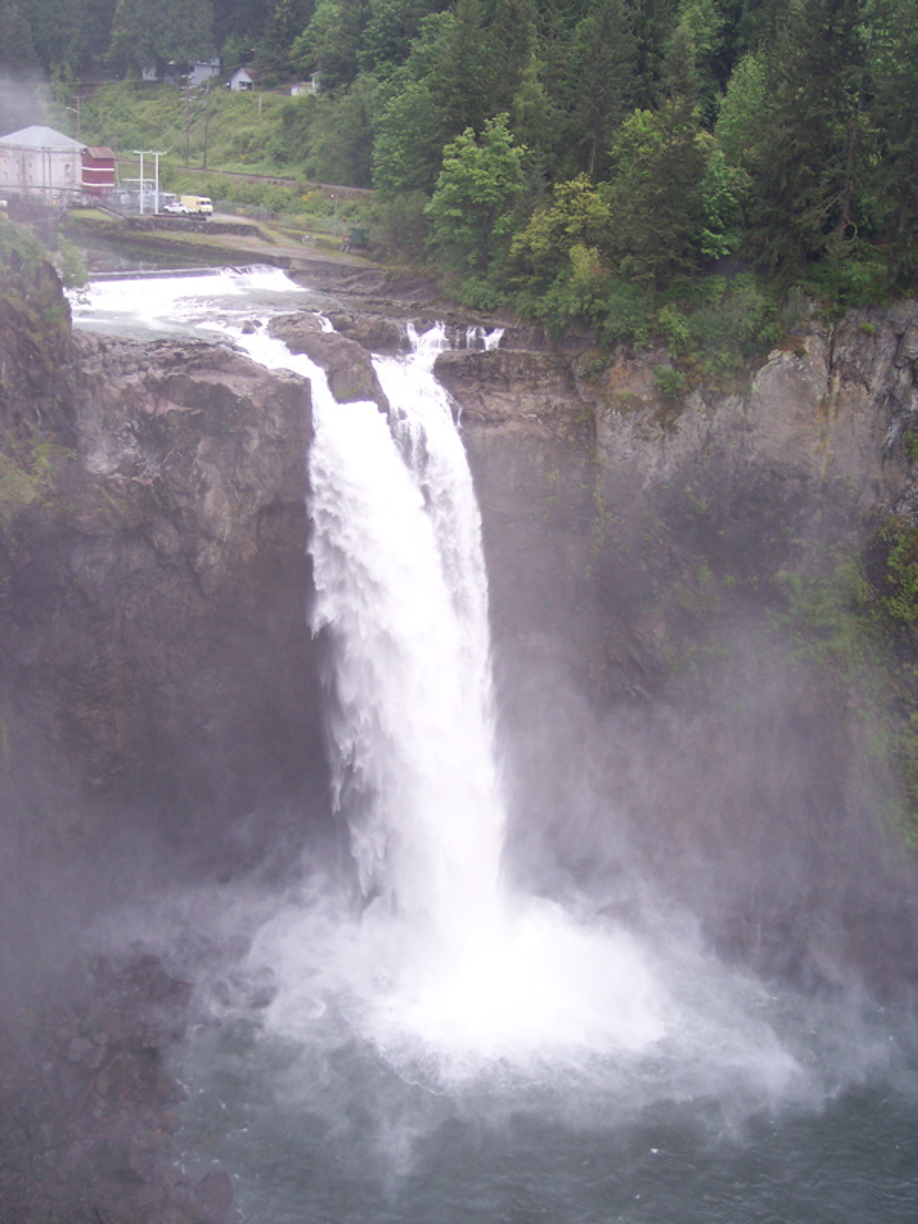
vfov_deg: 49.0
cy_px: 612
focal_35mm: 38
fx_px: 1344
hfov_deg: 37.7
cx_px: 459
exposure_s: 1/500
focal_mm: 8
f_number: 2.8
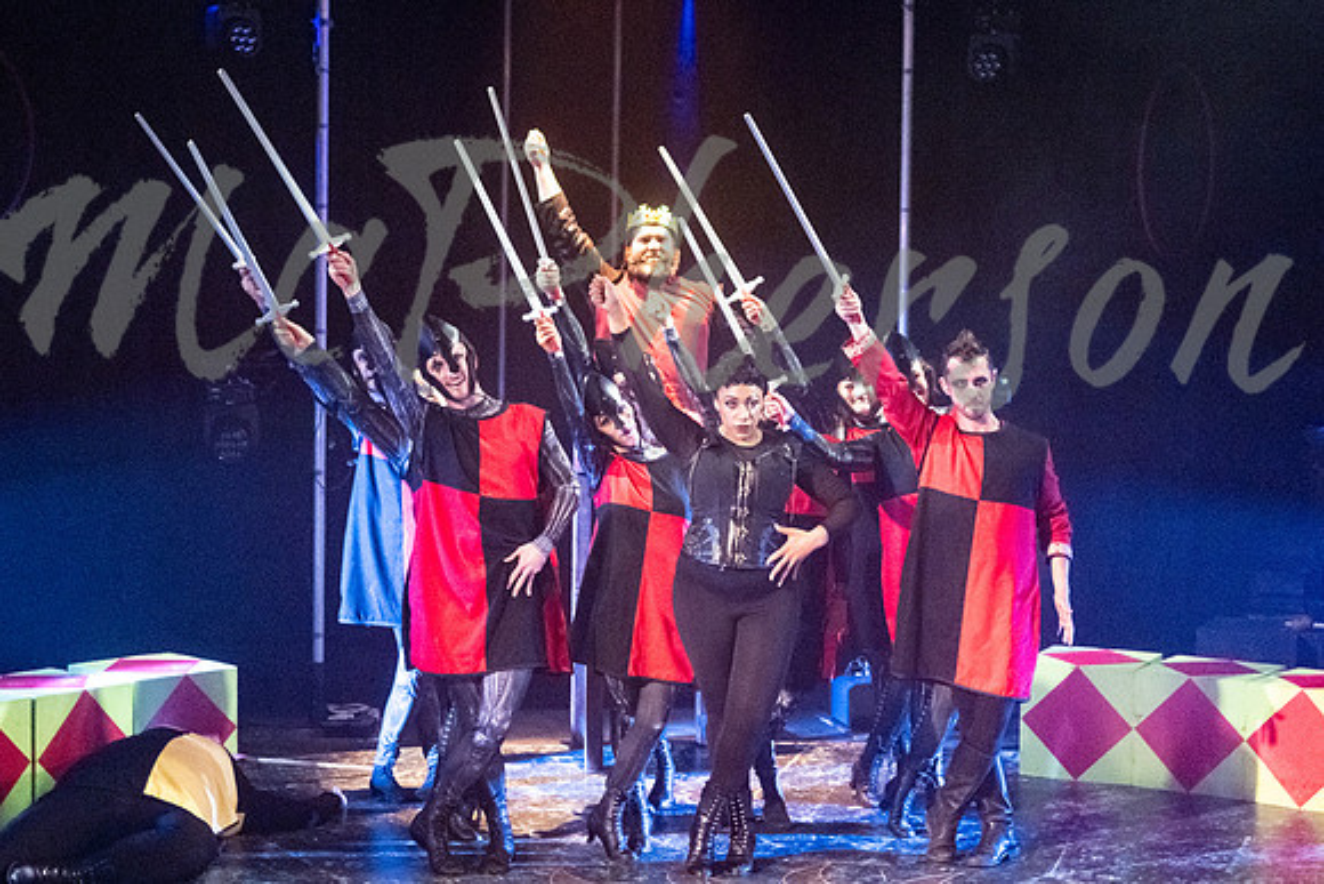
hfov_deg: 29.7
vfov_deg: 20.0
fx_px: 2500
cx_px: 662
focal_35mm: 68
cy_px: 439
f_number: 1.4
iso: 3200
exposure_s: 1/250
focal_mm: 35
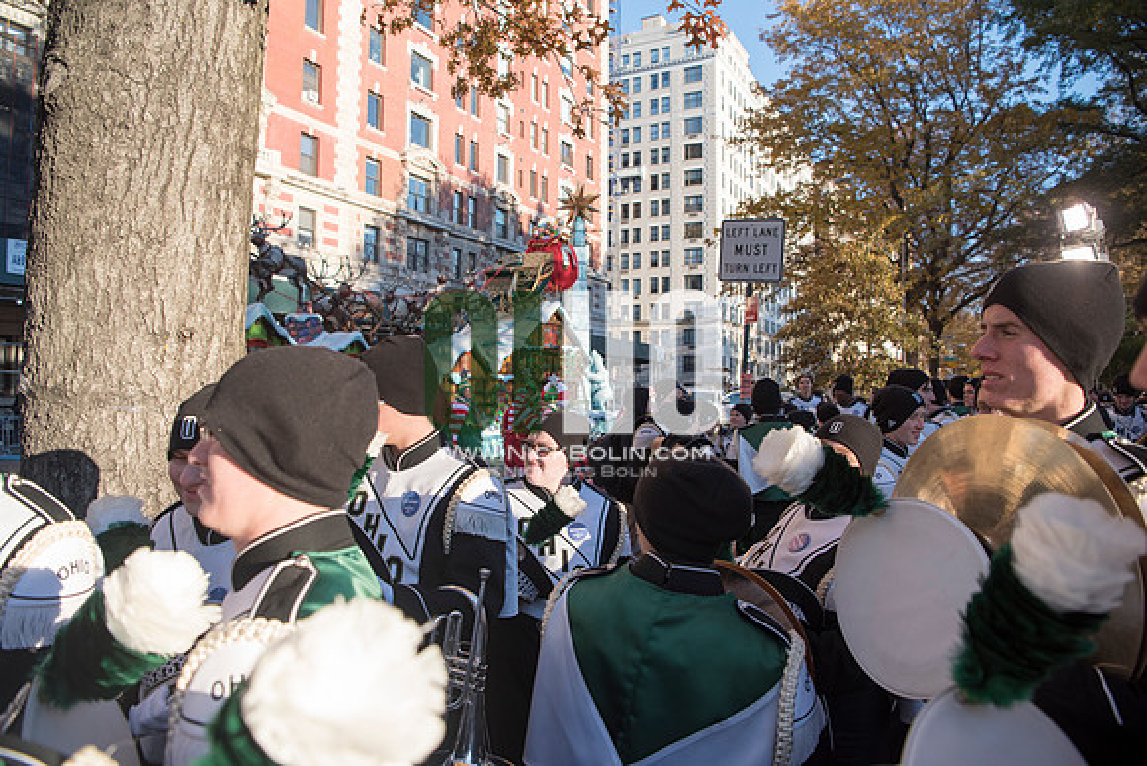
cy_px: 383
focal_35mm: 24
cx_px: 574
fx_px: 765
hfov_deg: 73.7
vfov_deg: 53.2
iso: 400
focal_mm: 24
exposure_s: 1/1250
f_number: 4
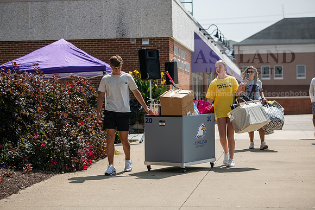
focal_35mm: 95
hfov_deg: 21.5
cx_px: 158
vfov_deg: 14.4
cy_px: 105
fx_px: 831
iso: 64
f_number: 3.5
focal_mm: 95
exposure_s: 1/800
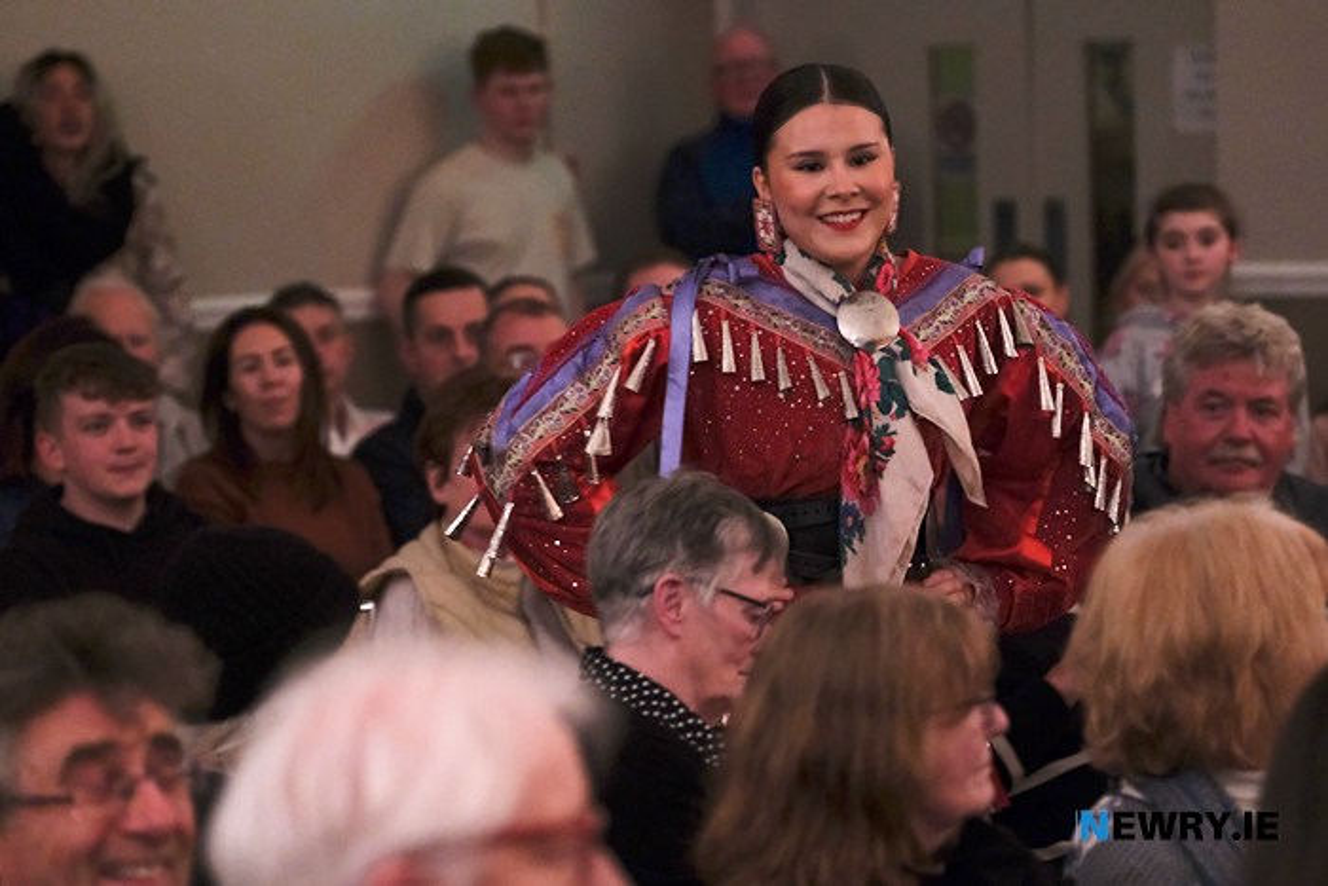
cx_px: 664
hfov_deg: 14.4
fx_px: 5239
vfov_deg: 9.7
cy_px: 443
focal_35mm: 142
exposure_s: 1/125
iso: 4000
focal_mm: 94.5
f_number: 2.8
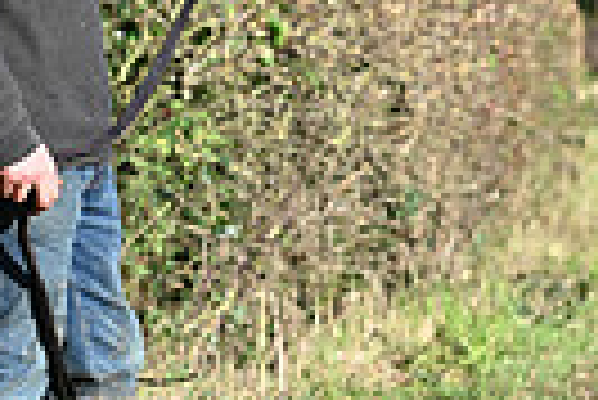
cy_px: -101
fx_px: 8830
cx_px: 1205
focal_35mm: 531
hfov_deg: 3.8
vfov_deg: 2.6
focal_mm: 122
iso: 220
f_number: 4.5
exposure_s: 1/1000
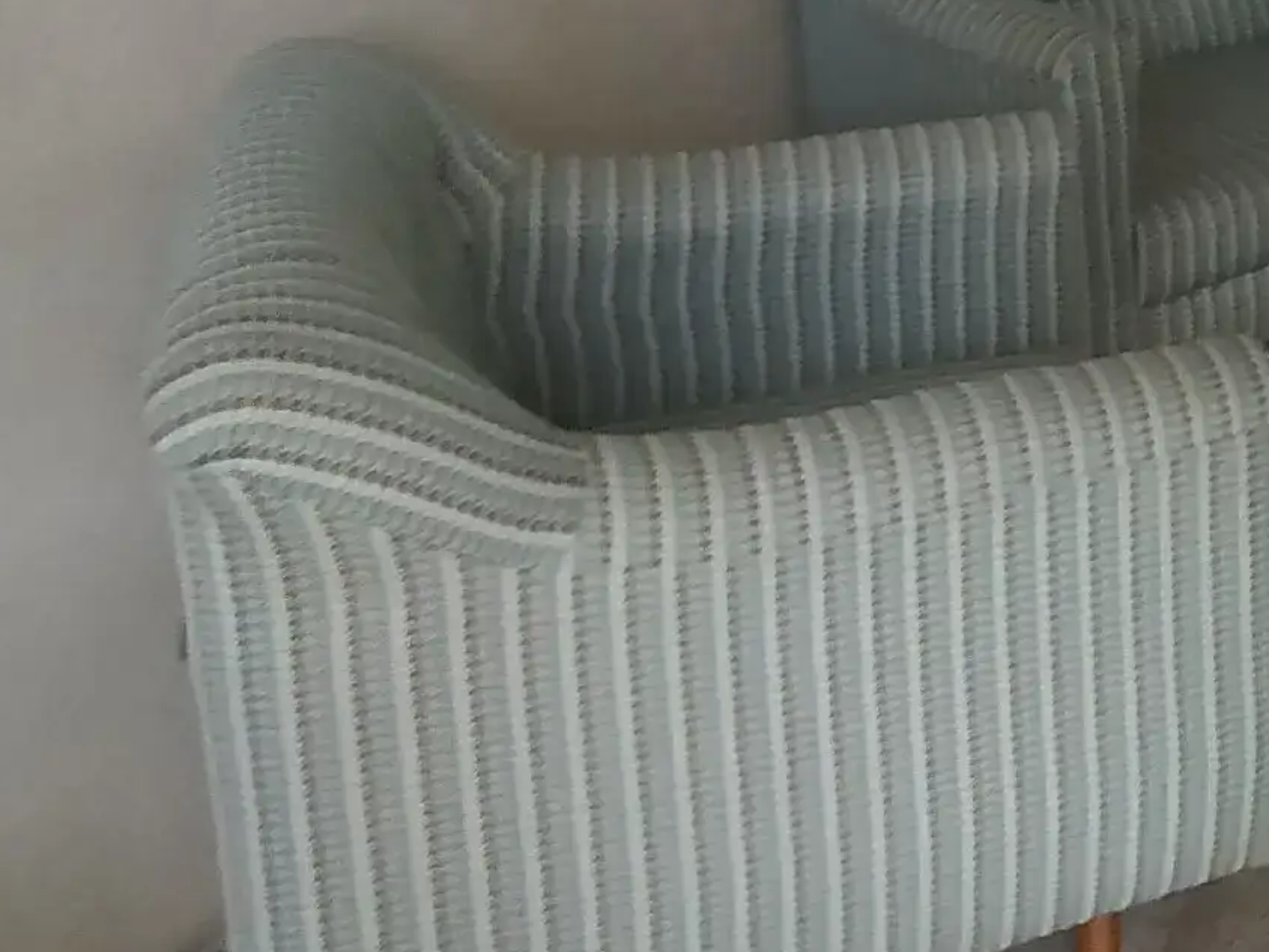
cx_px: 1935
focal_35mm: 58
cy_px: -206
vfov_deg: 23.0
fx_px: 2126
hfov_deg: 24.9
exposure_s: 1/30
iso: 200
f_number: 2.2
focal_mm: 1.65
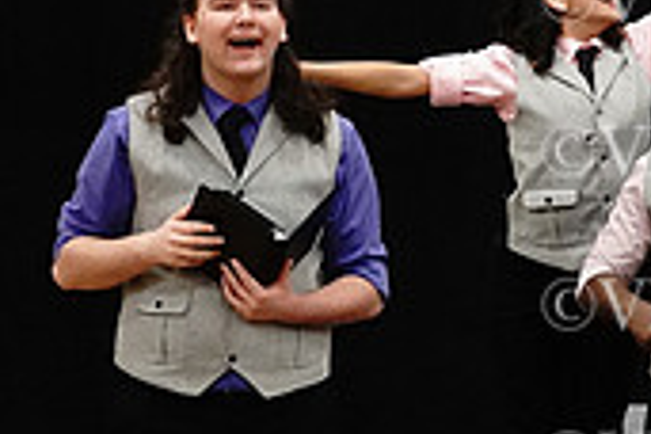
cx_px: 1093
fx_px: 5419
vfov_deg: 4.6
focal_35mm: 300
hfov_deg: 6.7
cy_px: 74
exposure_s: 1/160
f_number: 5.6
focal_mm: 59
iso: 8000
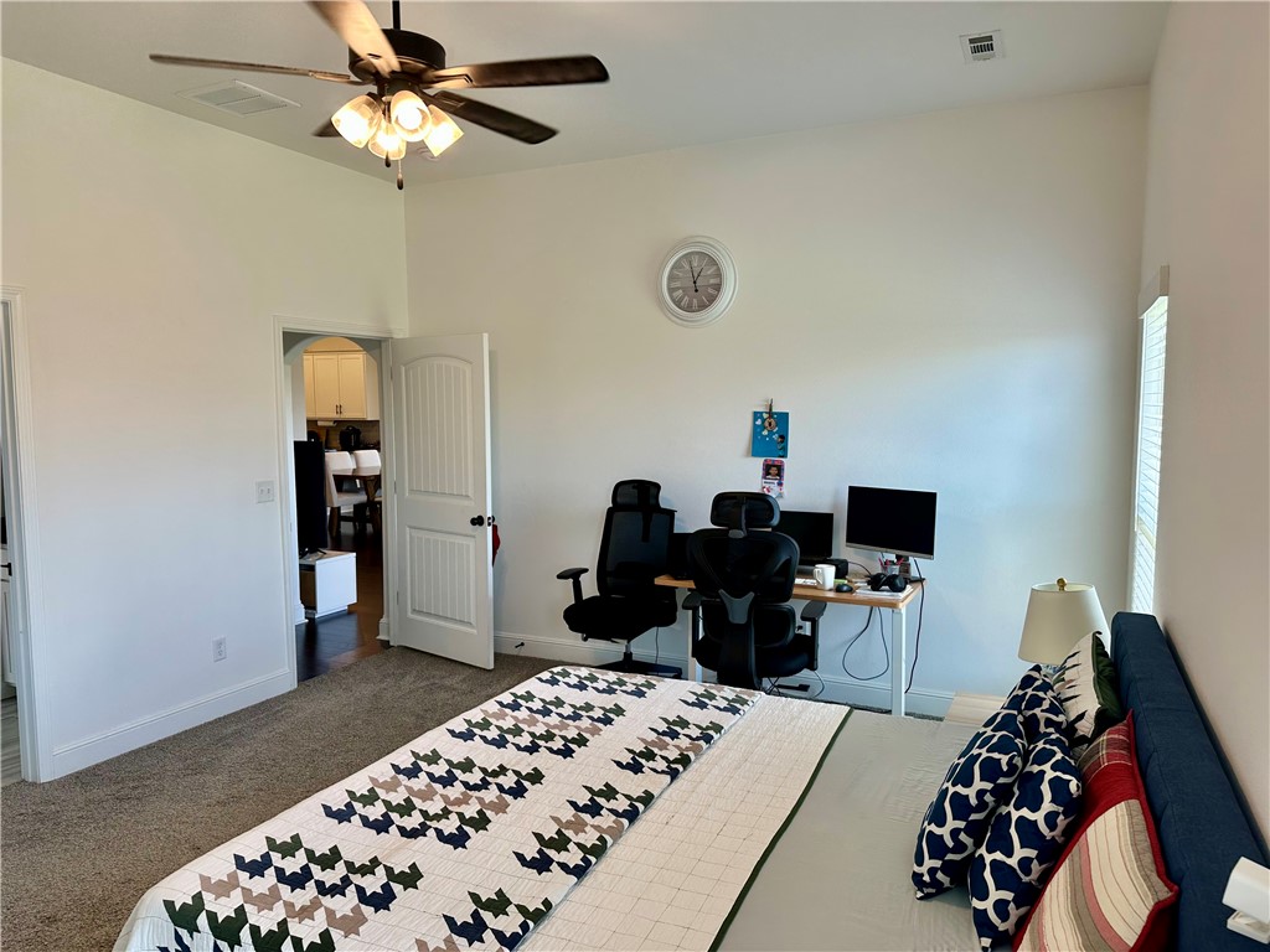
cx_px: 635
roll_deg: +0.1
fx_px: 881
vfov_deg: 56.8
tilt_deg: -4.6
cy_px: 476
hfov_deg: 71.6
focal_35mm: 24
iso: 80
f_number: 1.78
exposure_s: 1/120
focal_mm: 6.86
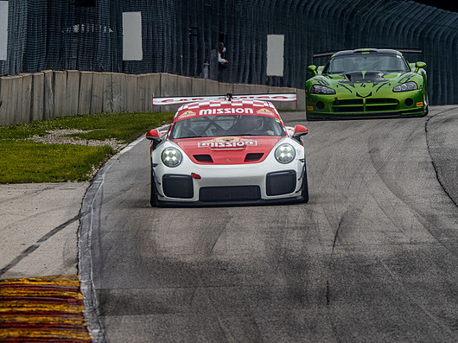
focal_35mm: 921
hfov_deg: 2.2
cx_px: 219
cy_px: 184
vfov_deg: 1.6
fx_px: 12180
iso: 400
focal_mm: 420
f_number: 8
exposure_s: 1/400
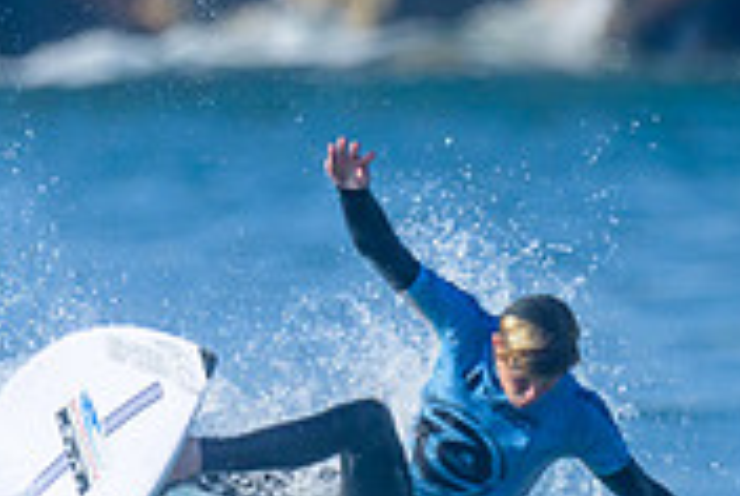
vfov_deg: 0.4
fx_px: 74391
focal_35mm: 3613
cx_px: 75
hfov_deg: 0.6
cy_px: 485
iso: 360
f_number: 6.3
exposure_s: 1/2000
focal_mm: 800
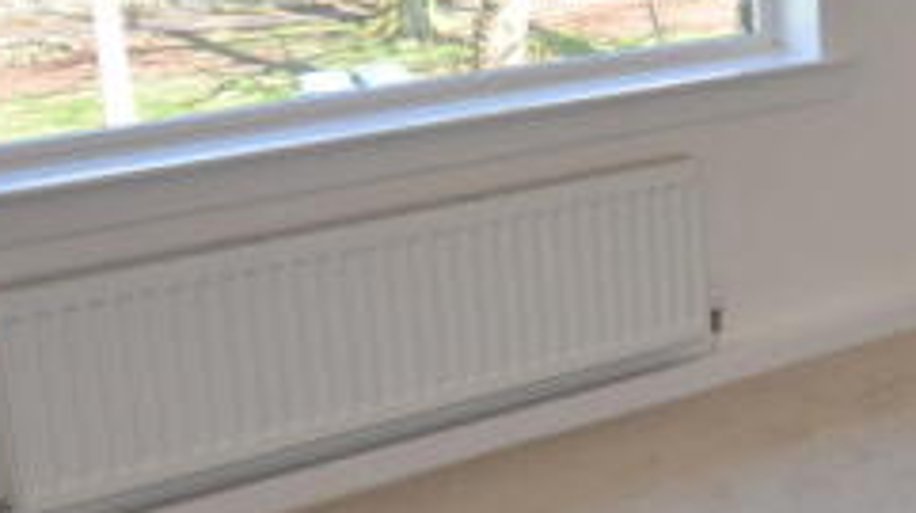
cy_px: 228
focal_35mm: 77
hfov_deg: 24.1
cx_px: 1197
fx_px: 1868
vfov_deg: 15.6
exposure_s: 1/200
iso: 360
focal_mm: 18
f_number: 3.5
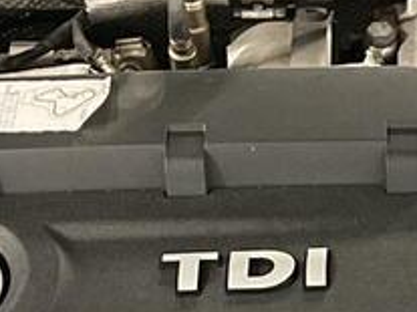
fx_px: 2179
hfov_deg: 10.8
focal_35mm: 181
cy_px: 584
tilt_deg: -48.5
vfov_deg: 7.9
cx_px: 435
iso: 500
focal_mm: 5.1
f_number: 1.6
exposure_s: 1/25
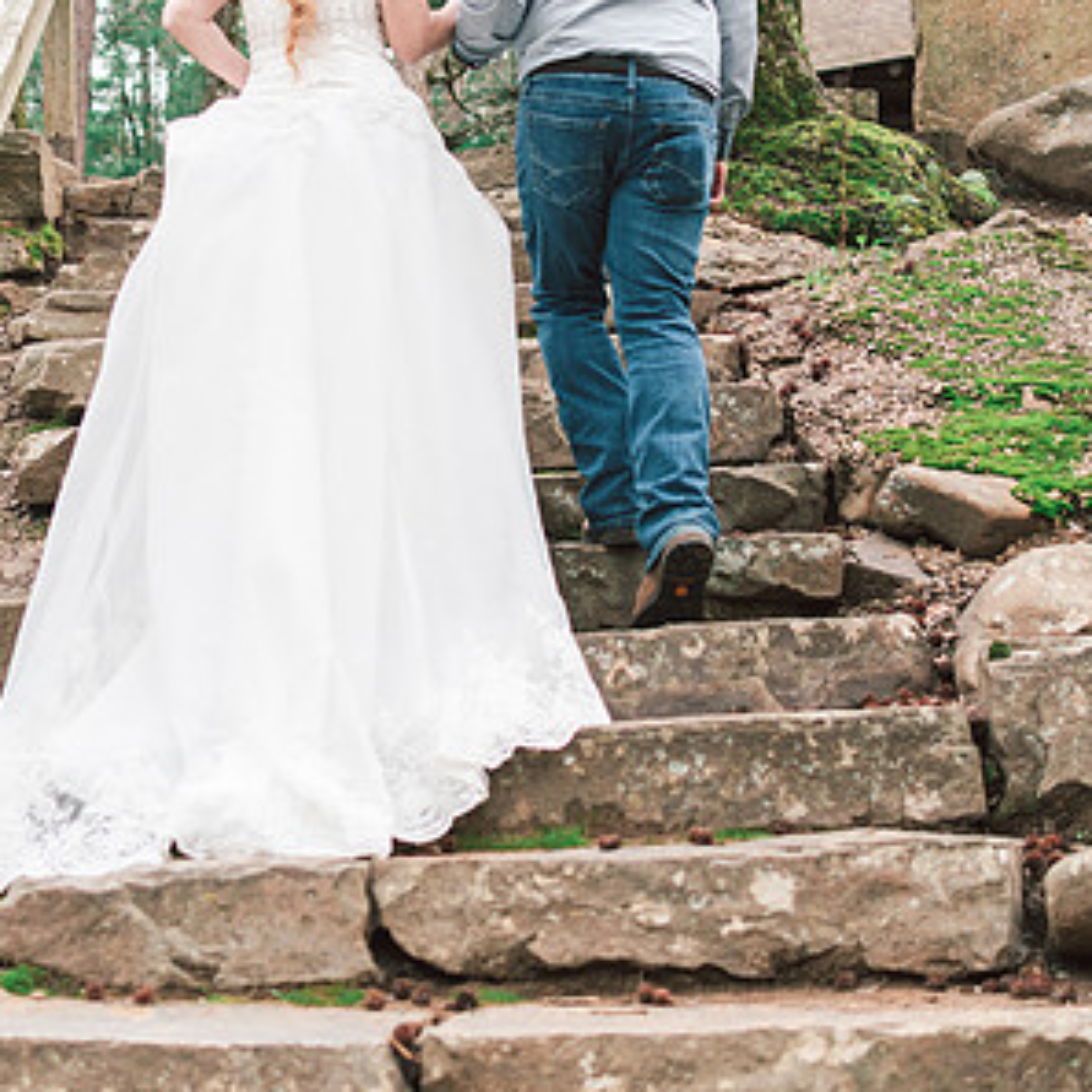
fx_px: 2391
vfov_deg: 25.5
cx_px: 544
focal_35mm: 67
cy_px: 309
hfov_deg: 25.7
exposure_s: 1/500
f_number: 2.5
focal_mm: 35
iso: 160
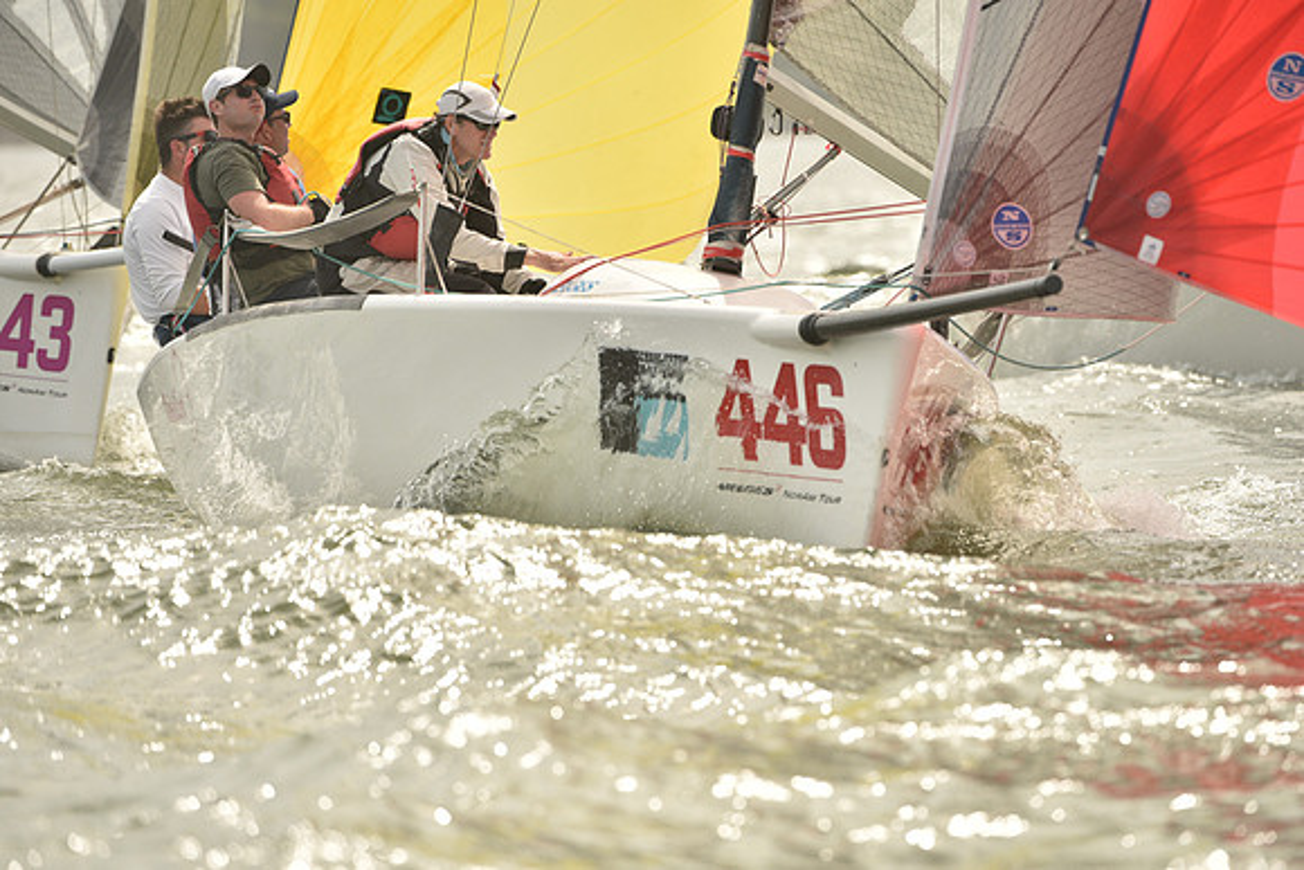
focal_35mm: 400
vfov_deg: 3.4
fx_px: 14492
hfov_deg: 5.2
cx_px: 652
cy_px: 435
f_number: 5.6
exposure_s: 1/1600
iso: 320
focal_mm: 400
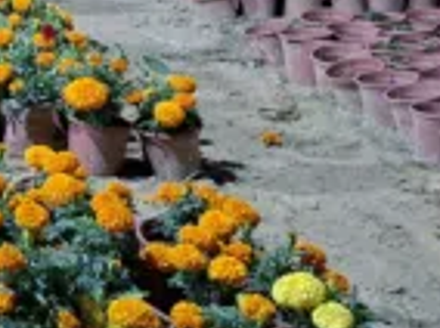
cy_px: -121
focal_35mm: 104
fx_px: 1320
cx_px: -394
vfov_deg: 13.6
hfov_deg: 15.7
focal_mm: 5.54
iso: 500
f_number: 1.8
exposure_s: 1/25
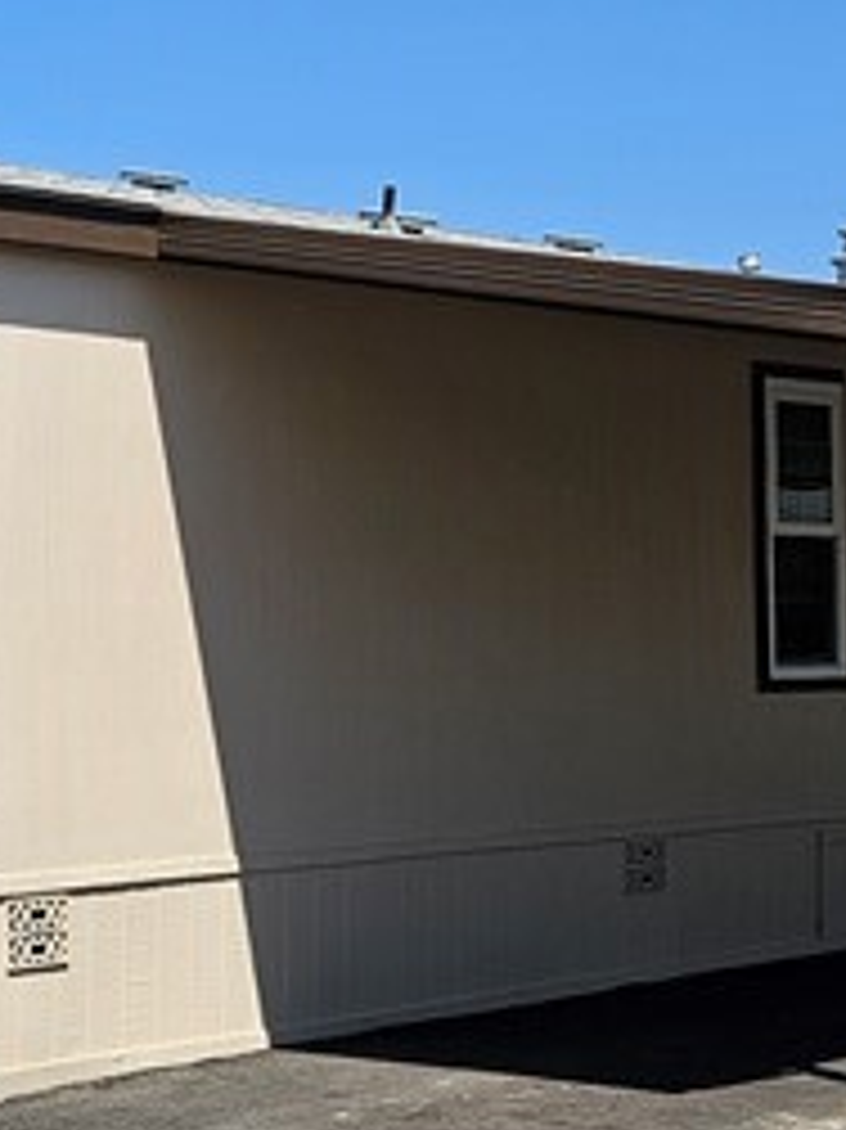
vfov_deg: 20.9
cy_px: 603
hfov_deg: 15.2
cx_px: -176
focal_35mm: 94
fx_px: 3066
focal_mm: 5.4
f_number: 1.8
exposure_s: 1/2517
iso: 25
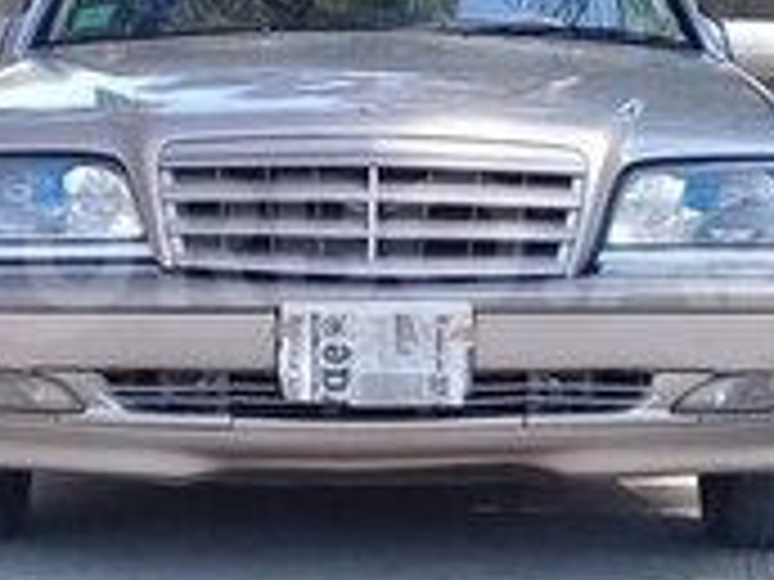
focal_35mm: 119
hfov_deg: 16.6
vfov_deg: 12.4
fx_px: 2661
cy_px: 241
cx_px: 369
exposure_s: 1/161
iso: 50
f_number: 2.2
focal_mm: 3.3
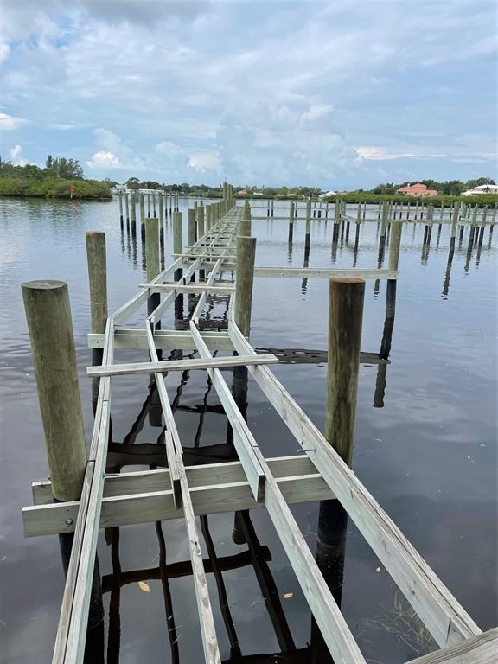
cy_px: 332
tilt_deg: -15.0
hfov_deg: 53.1
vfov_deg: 67.3
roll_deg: -1.6
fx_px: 499
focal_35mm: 26
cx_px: 249
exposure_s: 1/3610
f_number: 1.6
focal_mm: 4.2
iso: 32
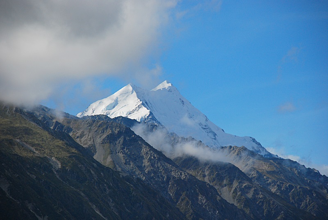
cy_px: 110
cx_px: 164
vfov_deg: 6.8
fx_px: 1848
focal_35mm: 202
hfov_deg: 10.1
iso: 400
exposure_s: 1/2500
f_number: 6.3
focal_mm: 135
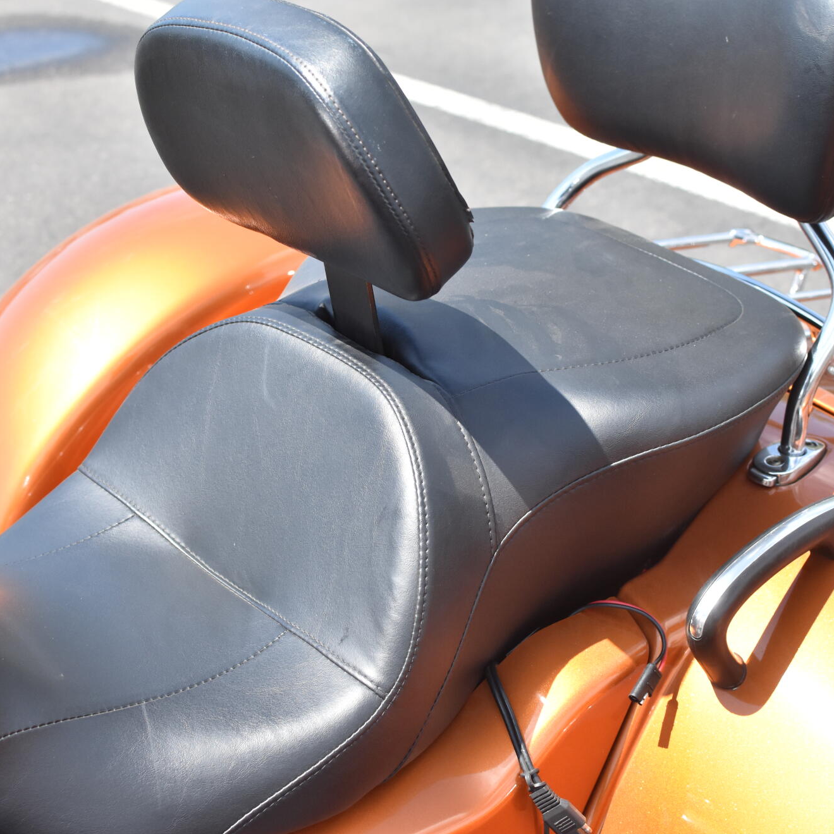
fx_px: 1844
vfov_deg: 25.5
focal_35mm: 68
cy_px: 421
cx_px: 419
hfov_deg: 25.5
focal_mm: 35
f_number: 4.5
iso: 800
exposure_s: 1/2500
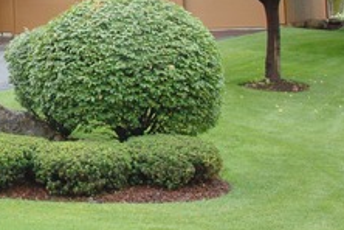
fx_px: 908
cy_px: -22
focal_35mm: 95
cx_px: -70
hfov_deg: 20.1
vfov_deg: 14.1
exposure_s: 1/500
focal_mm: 22
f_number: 5
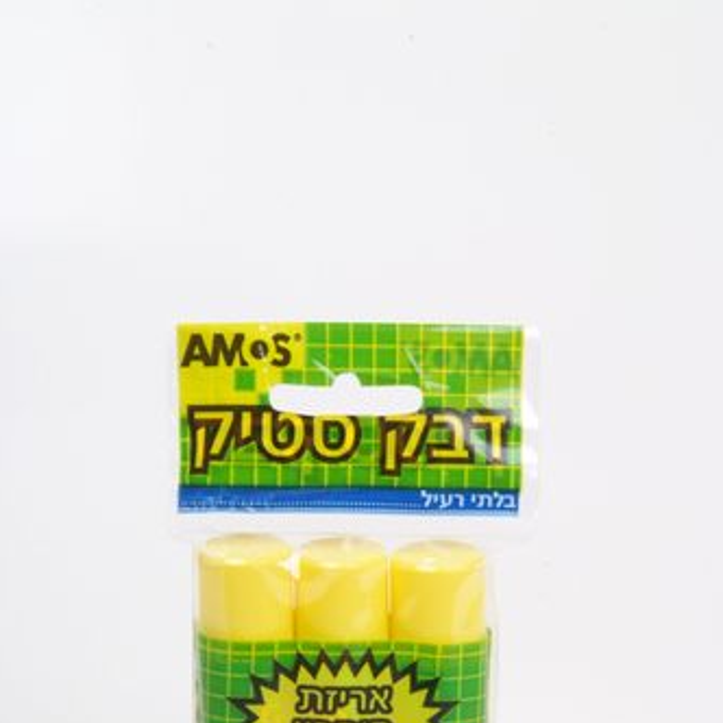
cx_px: 363
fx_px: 3875
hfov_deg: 10.7
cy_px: 527
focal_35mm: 164
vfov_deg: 10.6
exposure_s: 1/125
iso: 125
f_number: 29
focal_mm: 85
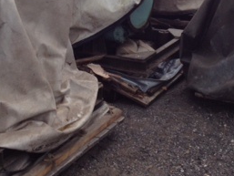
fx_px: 588
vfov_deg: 16.7
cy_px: 3
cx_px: 144
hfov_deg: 22.4
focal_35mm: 87
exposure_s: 1/876
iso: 64
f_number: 2.4
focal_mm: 4.28
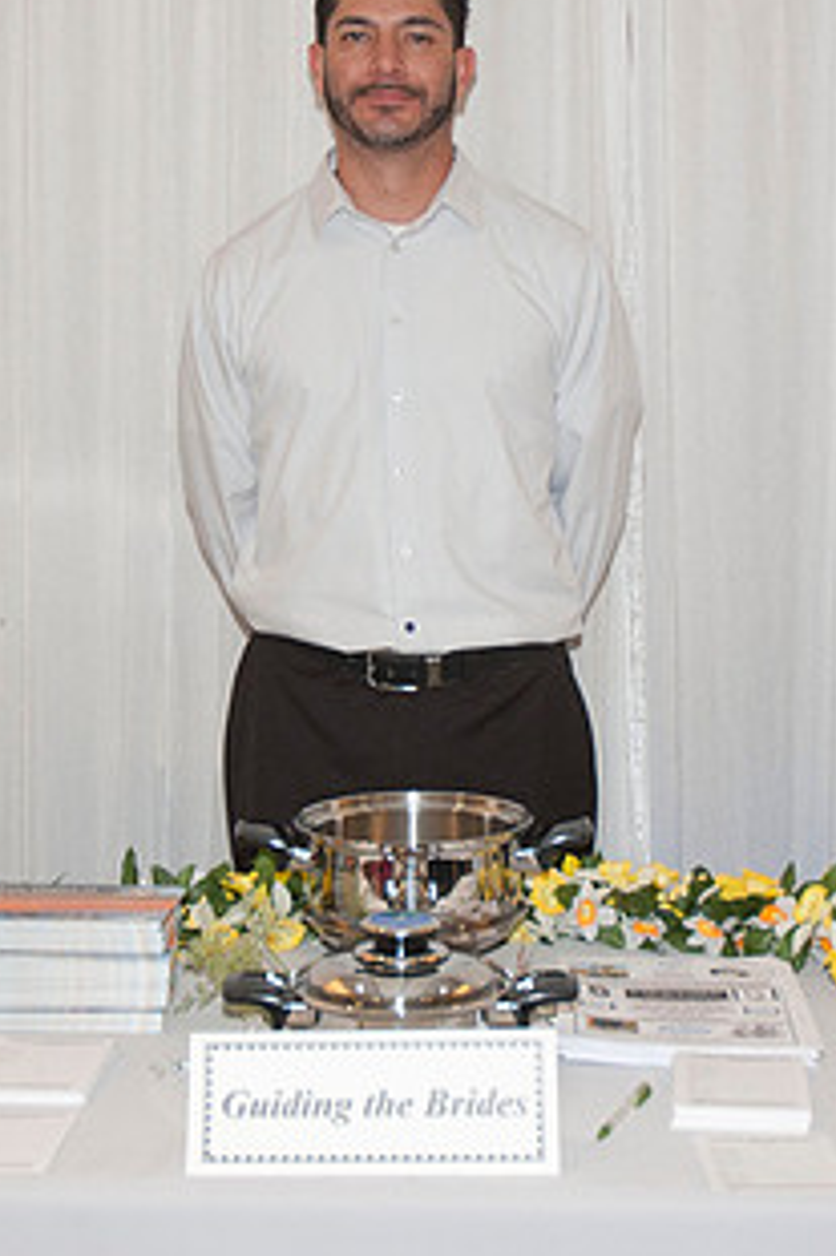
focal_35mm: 70
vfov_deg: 28.8
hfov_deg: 19.5
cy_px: 489
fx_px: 2439
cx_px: 396
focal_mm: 25
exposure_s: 1/60
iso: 400
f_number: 4
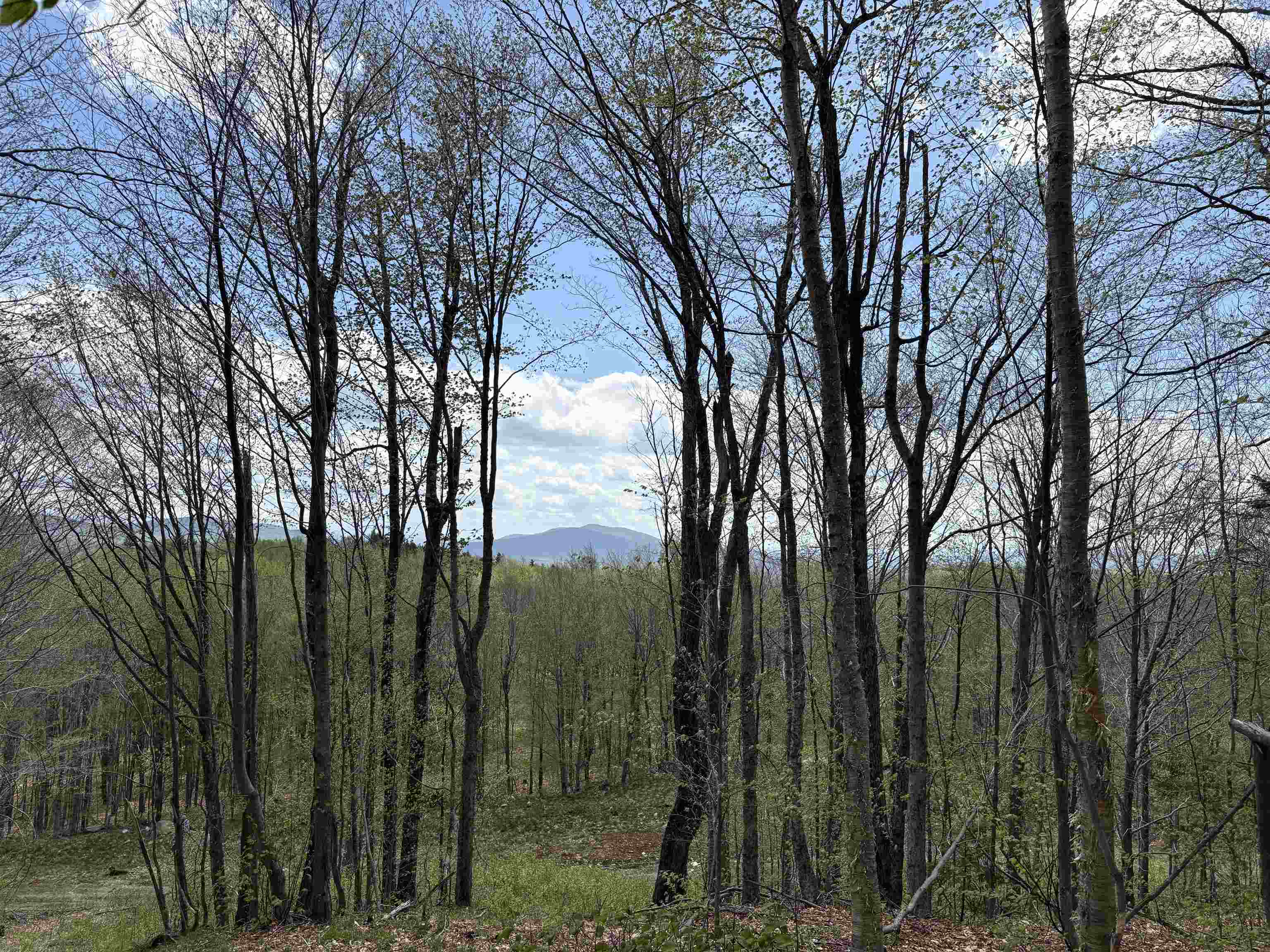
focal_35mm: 26
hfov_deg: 67.3
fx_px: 954
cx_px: 635
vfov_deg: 53.1
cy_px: 476
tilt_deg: +5.0
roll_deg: -1.5
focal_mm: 5.96
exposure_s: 1/3623
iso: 50
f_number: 1.6
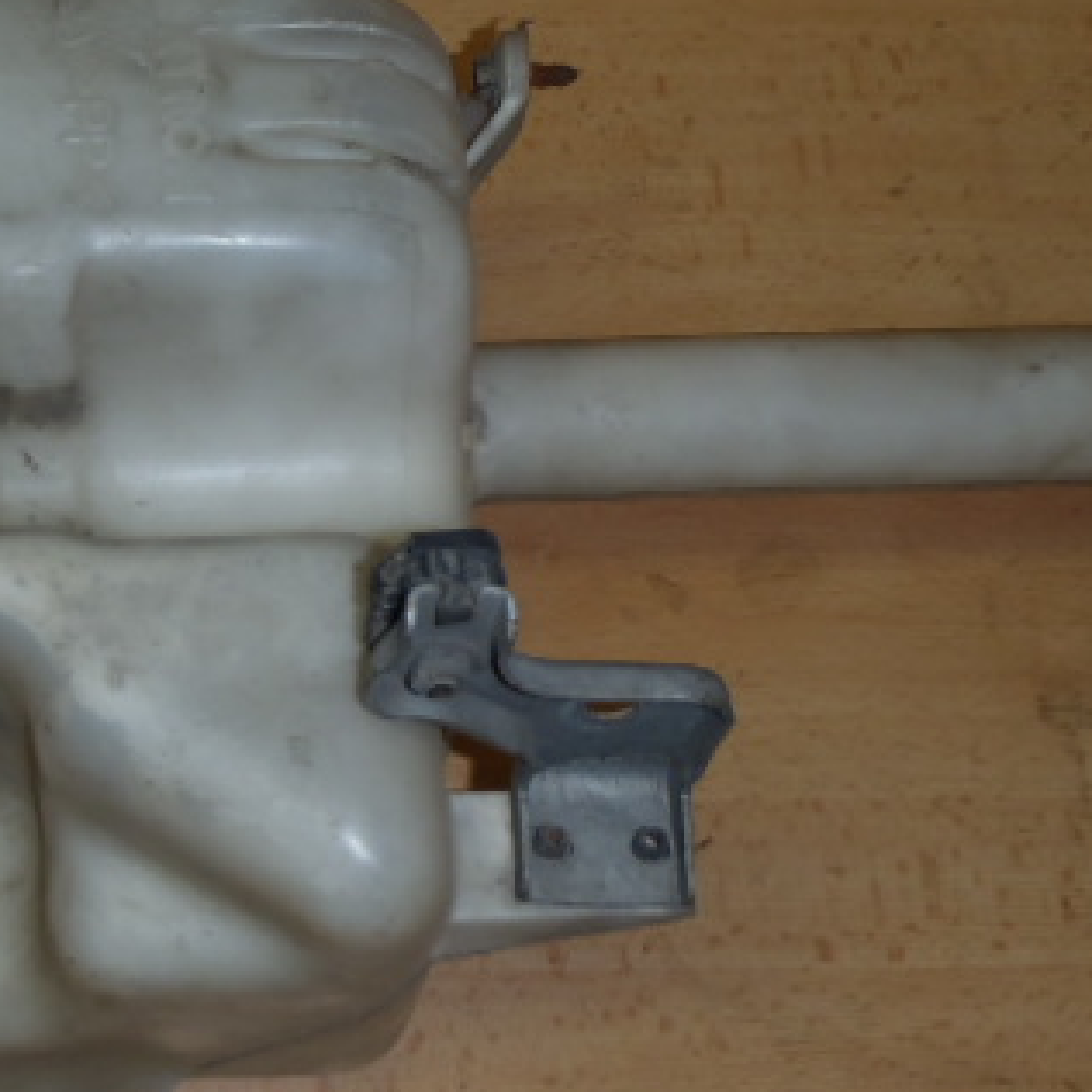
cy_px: 563
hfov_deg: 24.9
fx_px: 2427
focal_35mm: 68
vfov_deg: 25.4
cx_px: 218
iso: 100
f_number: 4.6
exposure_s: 1/40
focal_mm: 6.83
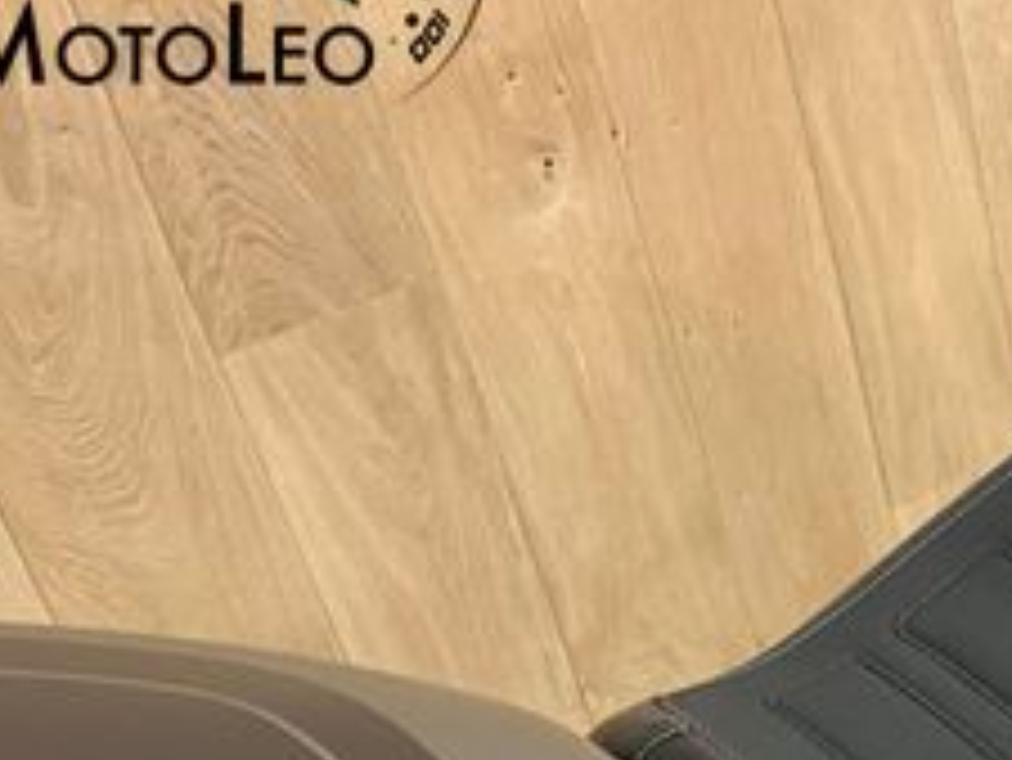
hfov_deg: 23.0
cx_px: 1363
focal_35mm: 74
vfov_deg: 19.1
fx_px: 2165
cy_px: 850
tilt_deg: -38.4
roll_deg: +4.2
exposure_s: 1/25
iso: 640
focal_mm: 5.1
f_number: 1.6
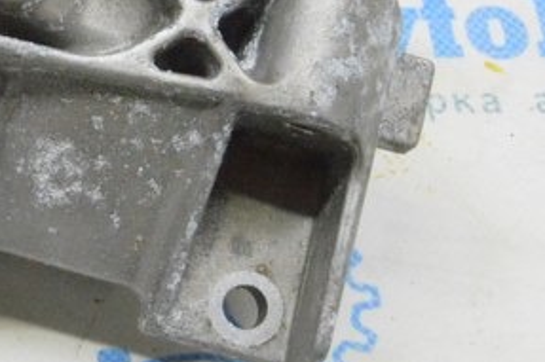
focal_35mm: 139
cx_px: -275
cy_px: -117
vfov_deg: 9.7
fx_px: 2103
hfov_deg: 13.9
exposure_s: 1/20
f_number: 20
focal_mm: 26
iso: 6400
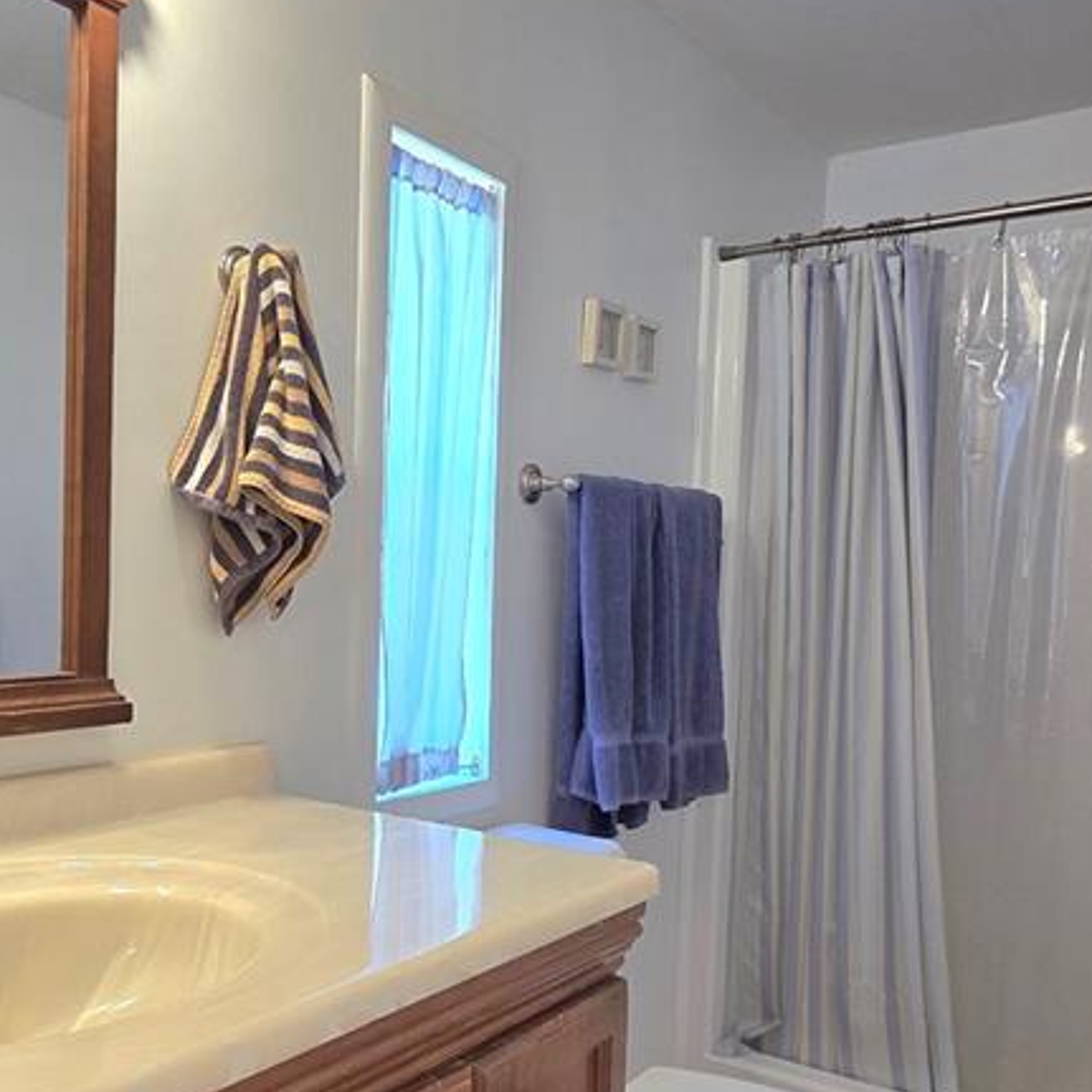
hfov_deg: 48.6
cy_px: 638
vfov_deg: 50.9
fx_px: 1142
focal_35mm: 32
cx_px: 243
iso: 125
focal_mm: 2.2
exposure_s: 1/120
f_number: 1.9
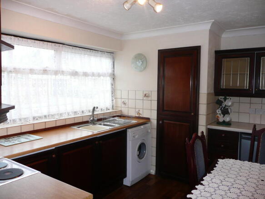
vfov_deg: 49.7
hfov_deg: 63.5
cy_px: 100
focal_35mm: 28
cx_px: 132
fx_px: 214
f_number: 3.3
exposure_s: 1/30
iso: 160
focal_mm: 4.6
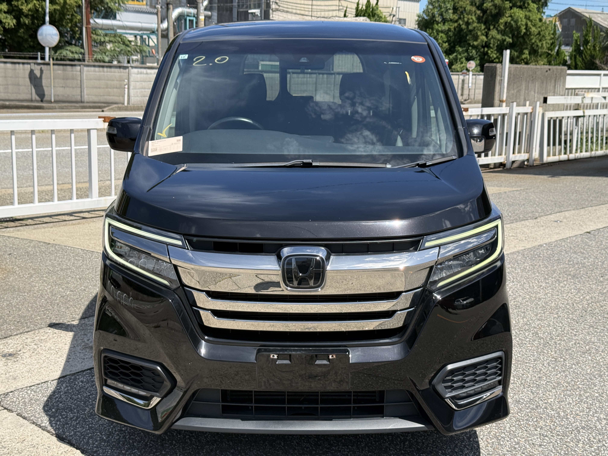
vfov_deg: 30.3
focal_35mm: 48
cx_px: 304
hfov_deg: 39.7
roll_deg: -1.6
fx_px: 843
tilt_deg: -9.6
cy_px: 228
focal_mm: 6.76
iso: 80
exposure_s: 1/3226
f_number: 1.78
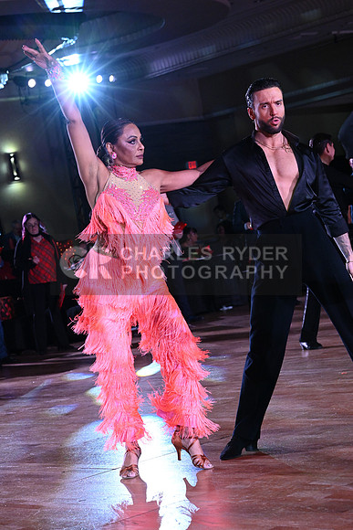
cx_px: 176
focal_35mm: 91
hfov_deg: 15.0
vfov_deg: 22.4
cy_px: 265
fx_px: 1338
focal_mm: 91
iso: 5000
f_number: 7.1
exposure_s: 1/320
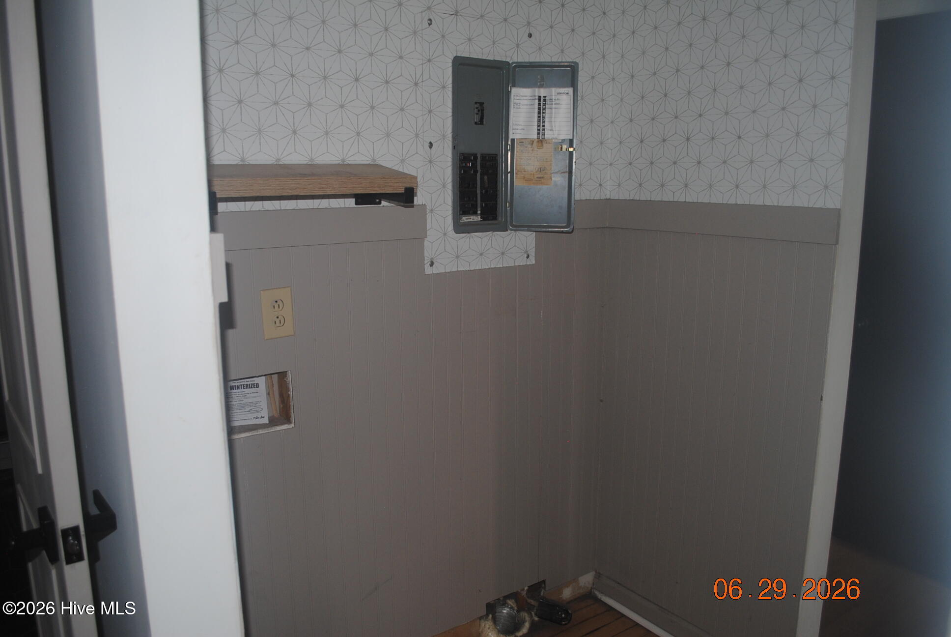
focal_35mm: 27
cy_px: 318
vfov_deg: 48.0
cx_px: 476
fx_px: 714
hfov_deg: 67.3
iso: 200
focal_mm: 18
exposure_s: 1/60
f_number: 3.5
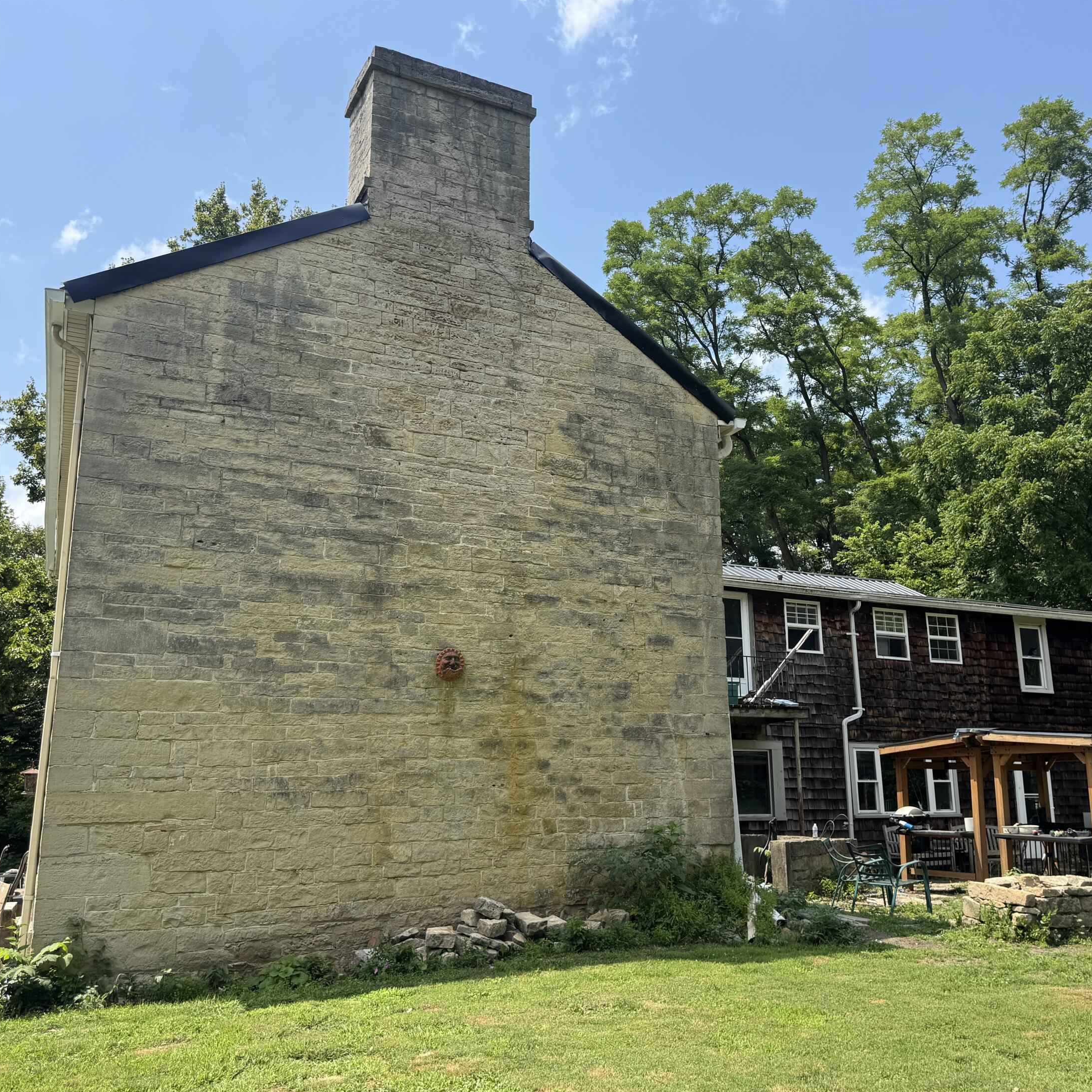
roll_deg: +0.3
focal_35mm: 29
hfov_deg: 55.5
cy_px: 549
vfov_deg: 55.6
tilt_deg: +13.7
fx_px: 1035
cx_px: 596
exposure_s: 1/2710
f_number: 1.78
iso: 80
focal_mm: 6.76
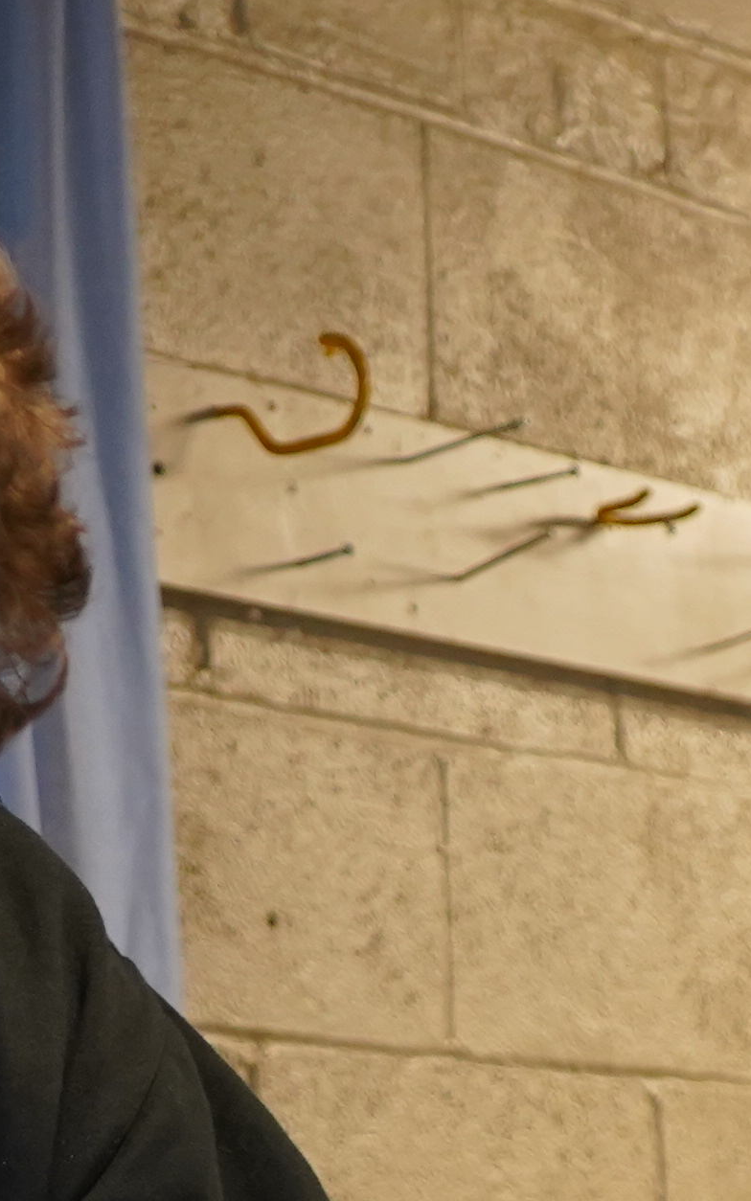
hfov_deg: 8.4
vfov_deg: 13.2
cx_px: 785
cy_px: 1285
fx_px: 5107
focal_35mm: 156
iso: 1600
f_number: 4
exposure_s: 1/160
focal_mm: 32
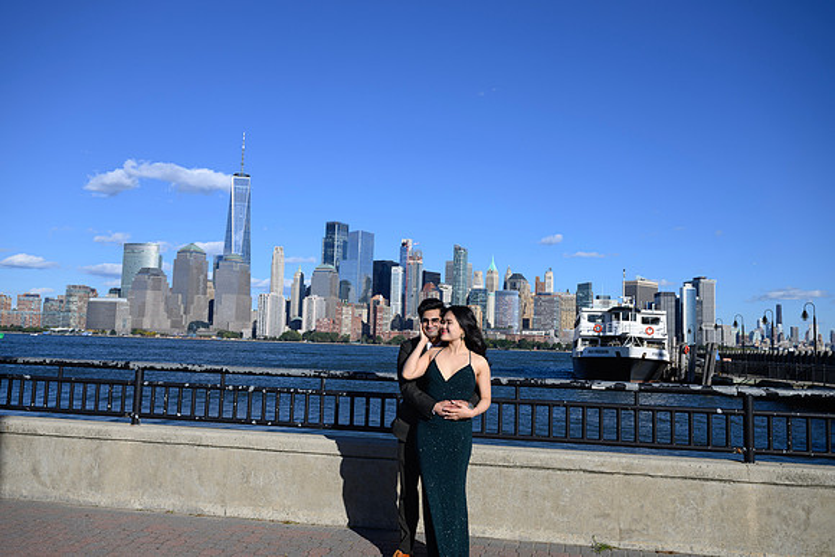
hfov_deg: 60.3
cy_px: 278
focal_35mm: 31
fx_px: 719
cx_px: 418
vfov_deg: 42.3
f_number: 5.6
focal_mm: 31
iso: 64
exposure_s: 1/500
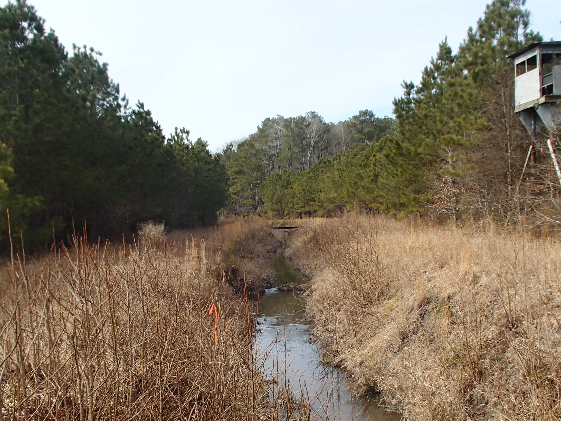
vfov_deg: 34.8
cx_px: 298
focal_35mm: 41
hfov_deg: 45.7
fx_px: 664
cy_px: 276
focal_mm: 5
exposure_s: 1/500
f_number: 3.9
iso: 100
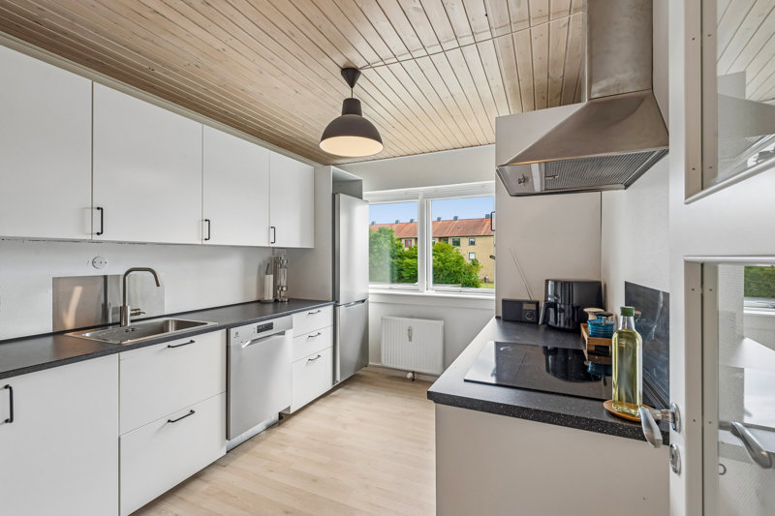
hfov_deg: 96.7
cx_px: 388
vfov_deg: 73.7
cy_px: 258
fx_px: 344
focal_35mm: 16
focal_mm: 16
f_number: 10
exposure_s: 1/15
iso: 200
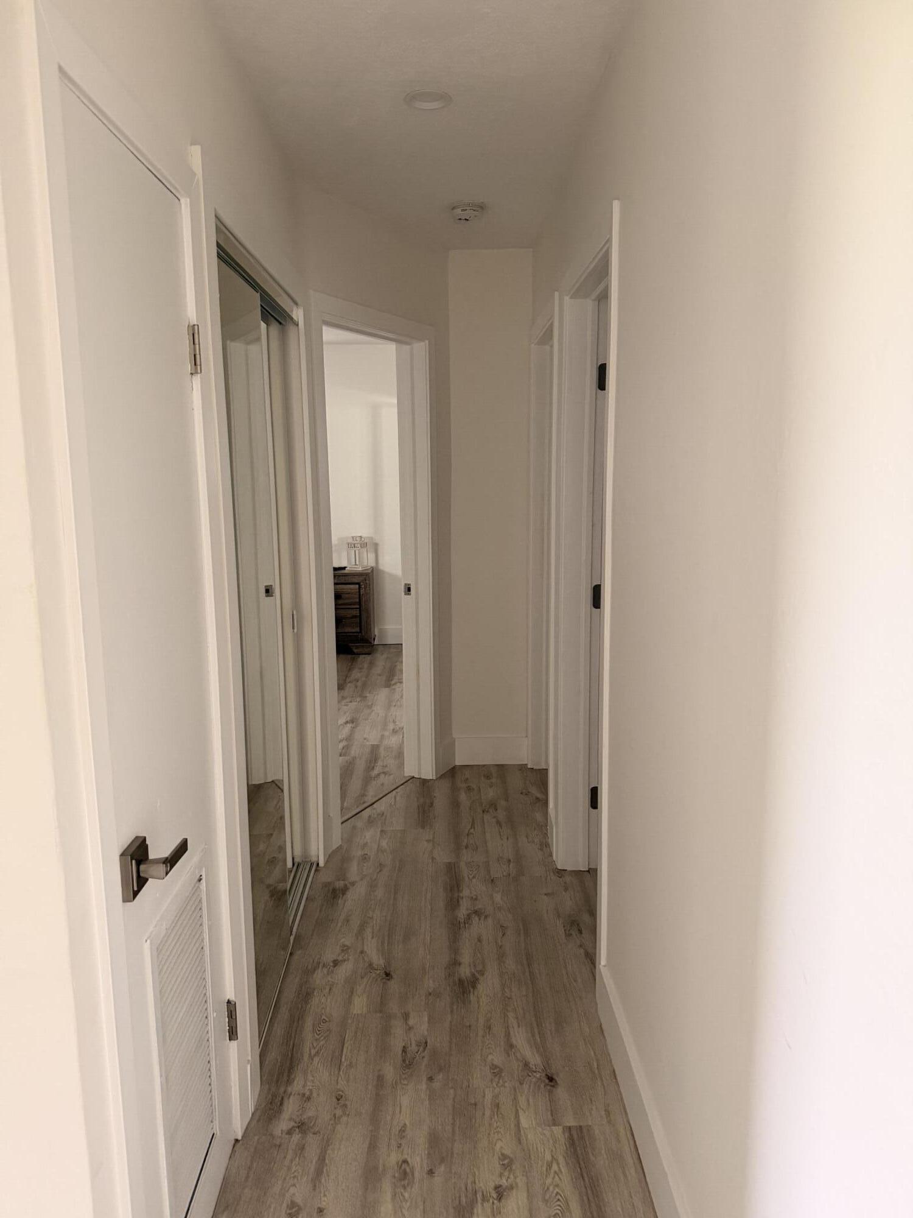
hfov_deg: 56.8
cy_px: 609
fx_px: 844
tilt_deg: -9.6
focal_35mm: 24
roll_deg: +1.2
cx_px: 456
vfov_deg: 71.6
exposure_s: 1/60
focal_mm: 6.76
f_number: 1.78
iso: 500
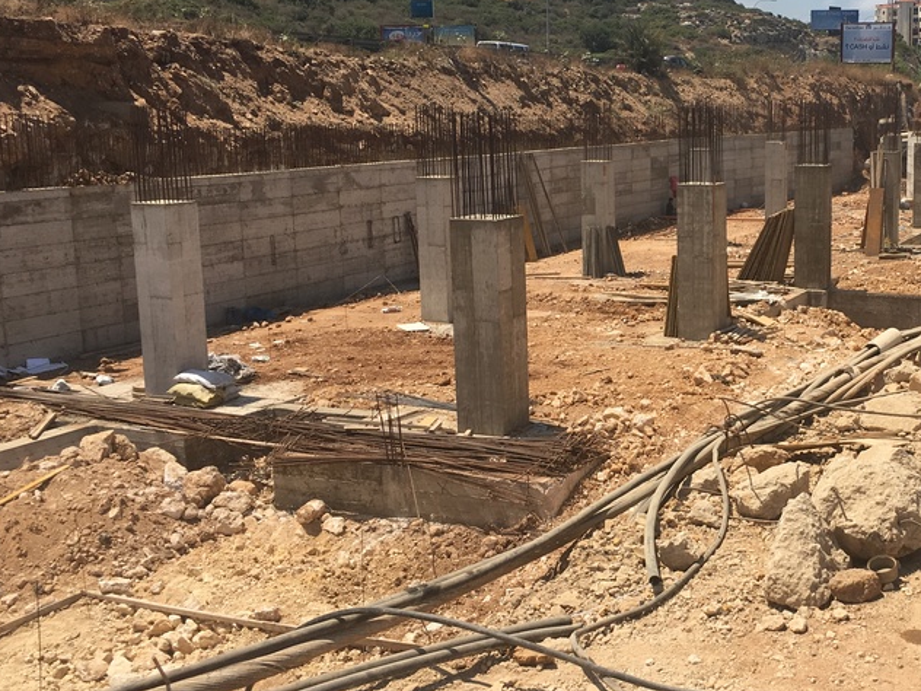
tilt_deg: -7.3
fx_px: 1250
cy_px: 305
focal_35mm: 47
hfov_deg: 39.0
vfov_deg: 30.9
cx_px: 727
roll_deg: -1.0
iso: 25
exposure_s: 1/1876
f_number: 2.2
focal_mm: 4.15
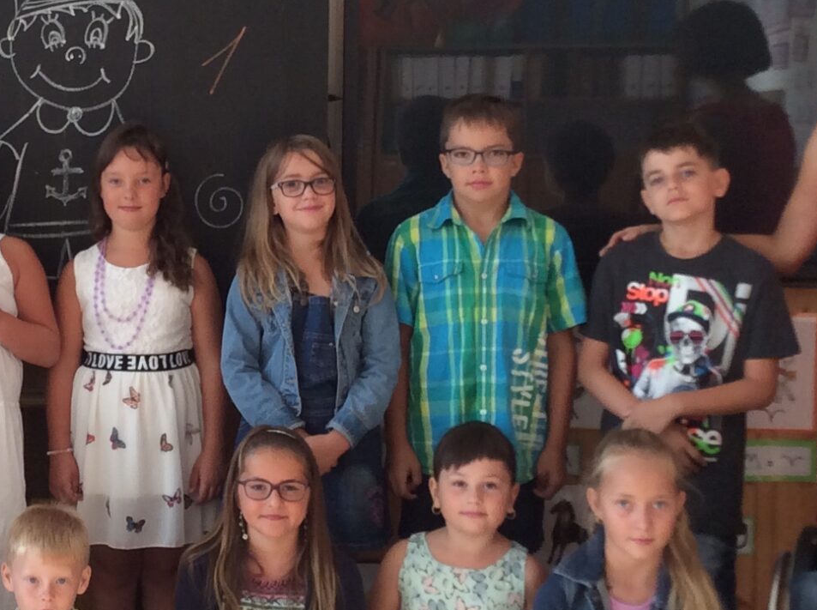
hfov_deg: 22.2
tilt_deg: -4.3
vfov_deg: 17.1
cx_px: 75
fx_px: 2026
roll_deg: +1.4
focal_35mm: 86
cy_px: 201
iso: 32
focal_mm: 3.3
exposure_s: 1/50
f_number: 2.4
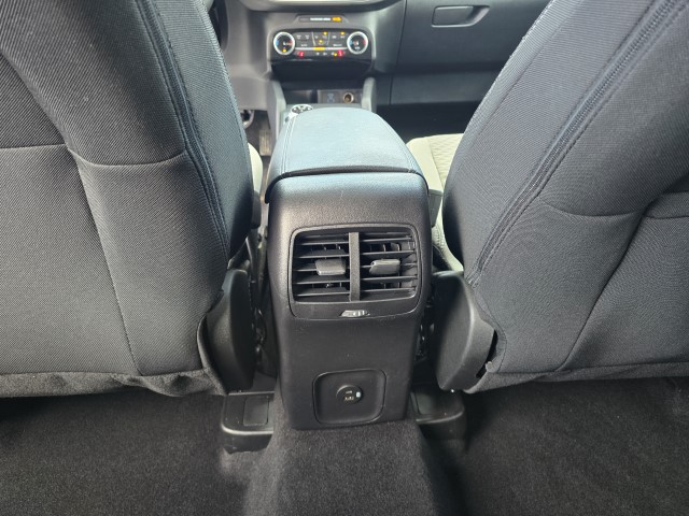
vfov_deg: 58.9
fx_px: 458
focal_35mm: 23
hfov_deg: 73.9
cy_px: 258
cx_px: 344
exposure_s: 1/120
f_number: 1.7
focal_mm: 6.3
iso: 250
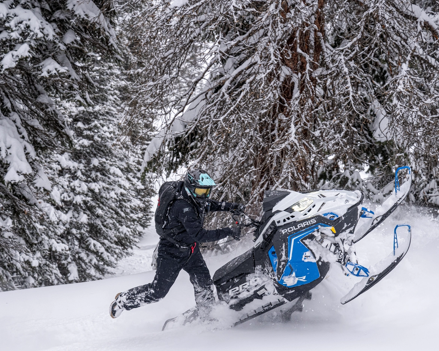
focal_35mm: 90
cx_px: 207
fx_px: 1169
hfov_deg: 21.3
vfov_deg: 17.1
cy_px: 194
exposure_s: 1/500
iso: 800
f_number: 5.6
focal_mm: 70
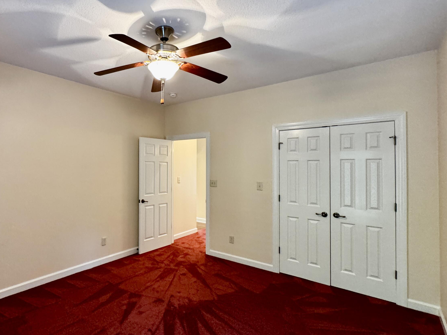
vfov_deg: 68.7
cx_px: 156
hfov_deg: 82.3
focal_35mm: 19
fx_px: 245
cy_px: 169
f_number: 2.2
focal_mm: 2.22
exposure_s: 1/60
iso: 320
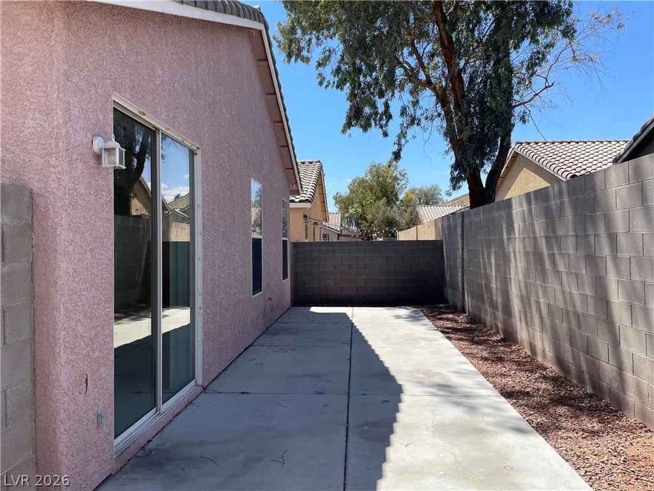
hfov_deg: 67.3
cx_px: 327
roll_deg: +0.6
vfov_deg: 53.1
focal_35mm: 26
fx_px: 491
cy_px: 246
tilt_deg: -0.3
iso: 32
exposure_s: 1/2451
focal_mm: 4.2
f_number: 1.6
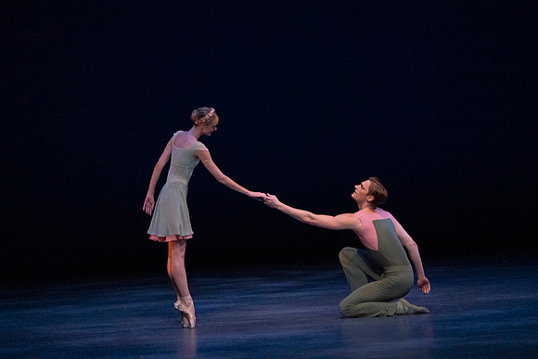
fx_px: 4798
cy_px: 180
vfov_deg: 4.3
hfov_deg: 6.4
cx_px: 269
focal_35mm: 321
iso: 16000
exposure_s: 1/400
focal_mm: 321
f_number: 5.6
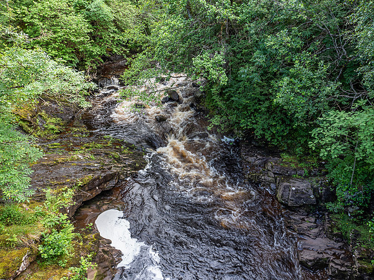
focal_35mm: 24
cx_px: 187
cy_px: 140
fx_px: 259
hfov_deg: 71.6
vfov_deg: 56.8
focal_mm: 12
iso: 200
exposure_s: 1/25
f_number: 5.6
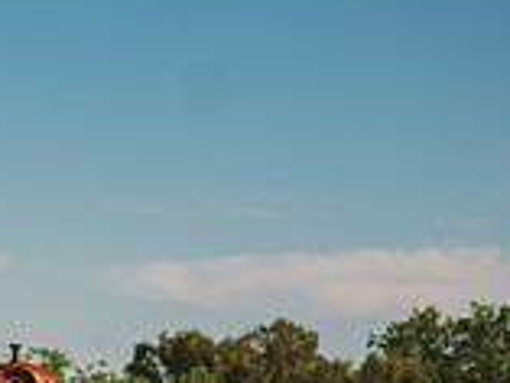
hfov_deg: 10.6
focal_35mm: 177
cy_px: 584
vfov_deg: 8.2
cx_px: -325
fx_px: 2610
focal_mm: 50
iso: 80
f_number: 2.8
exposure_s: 1/1600
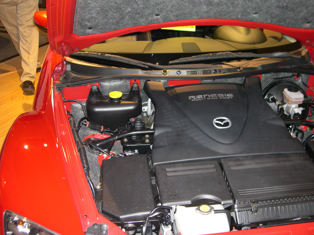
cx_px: 155
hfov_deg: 47.9
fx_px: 354
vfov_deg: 36.8
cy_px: 117
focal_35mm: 39
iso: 297
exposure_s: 1/60
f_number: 2.8
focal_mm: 8
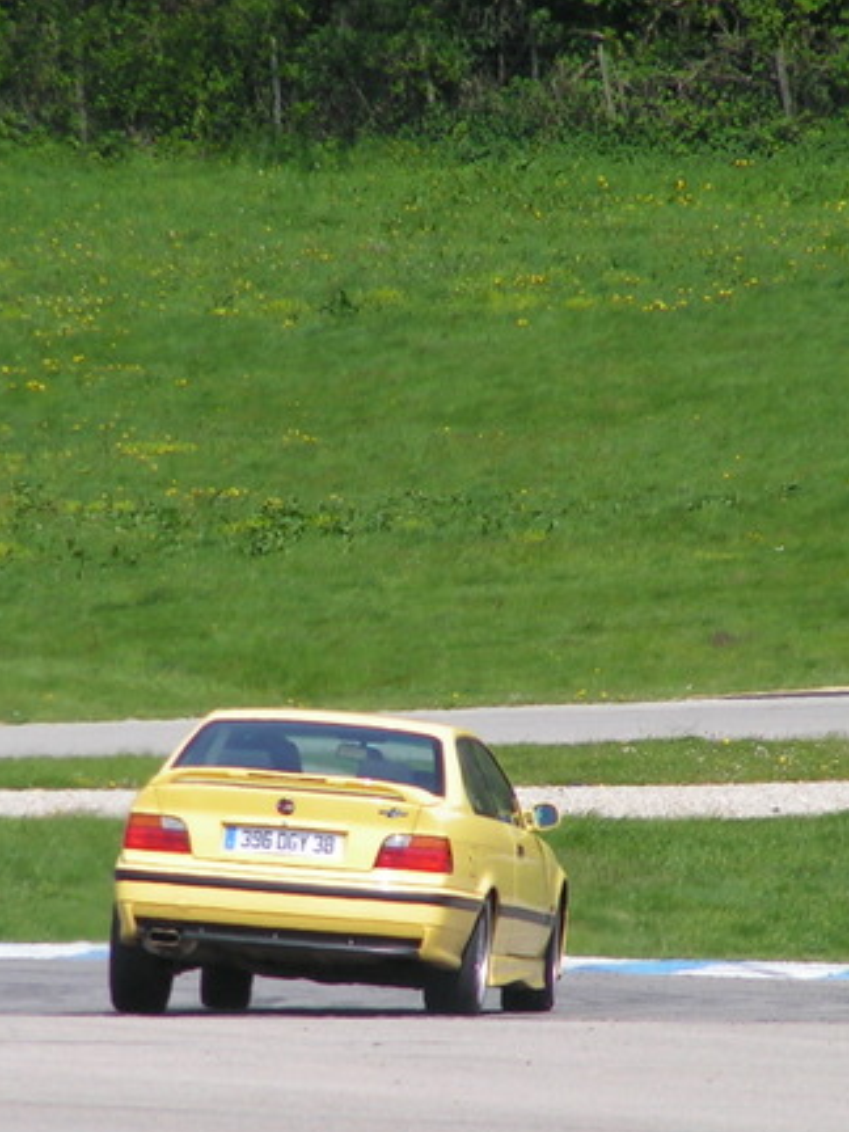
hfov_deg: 2.1
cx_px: 409
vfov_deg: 2.8
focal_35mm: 704
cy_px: 742
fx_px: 23022
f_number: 3.7
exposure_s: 1/1000
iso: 50
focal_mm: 63
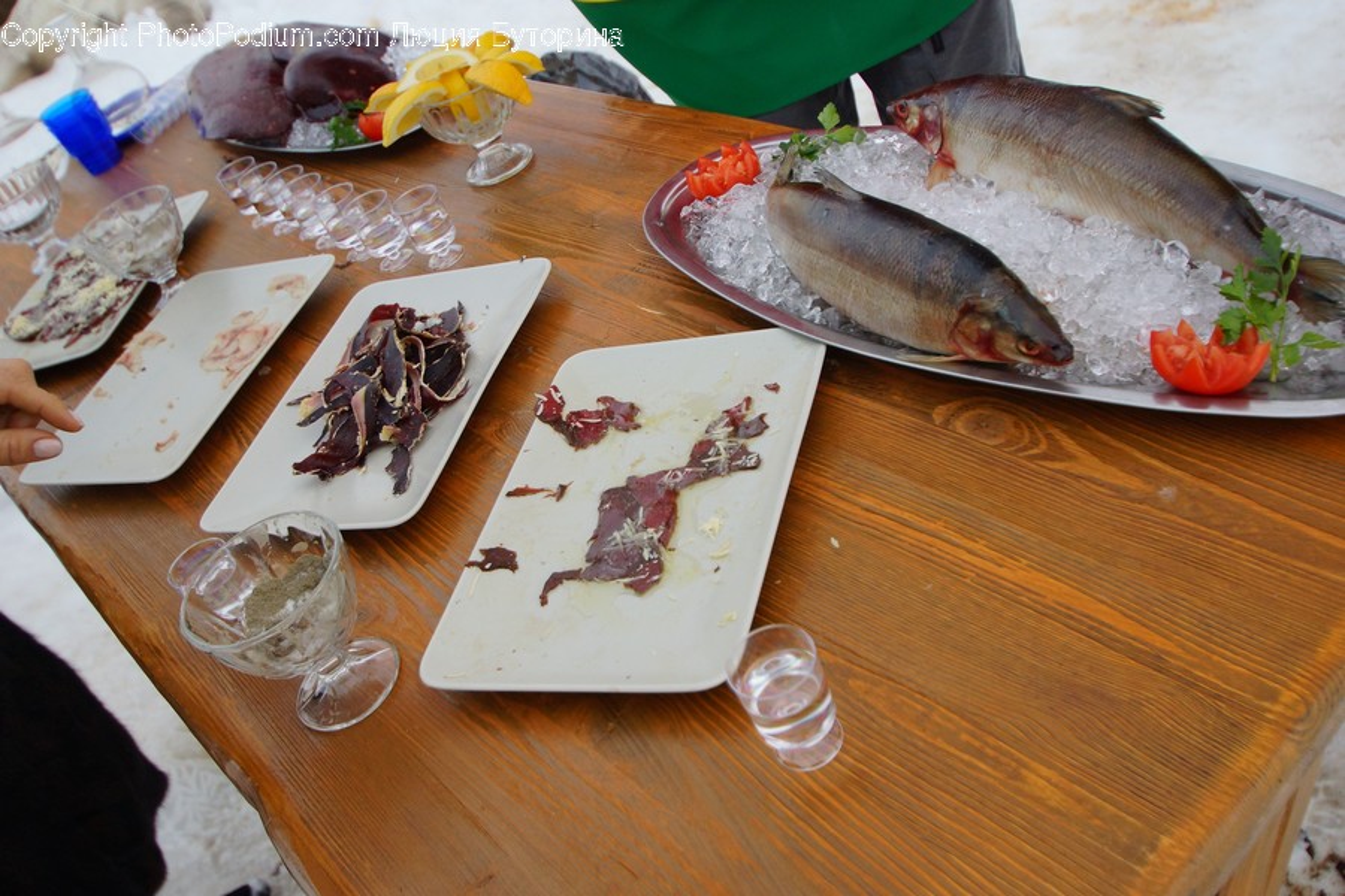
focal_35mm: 33
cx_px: 672
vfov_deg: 40.0
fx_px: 1233
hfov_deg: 57.2
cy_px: 448
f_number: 4.5
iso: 400
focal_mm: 22
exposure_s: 1/640
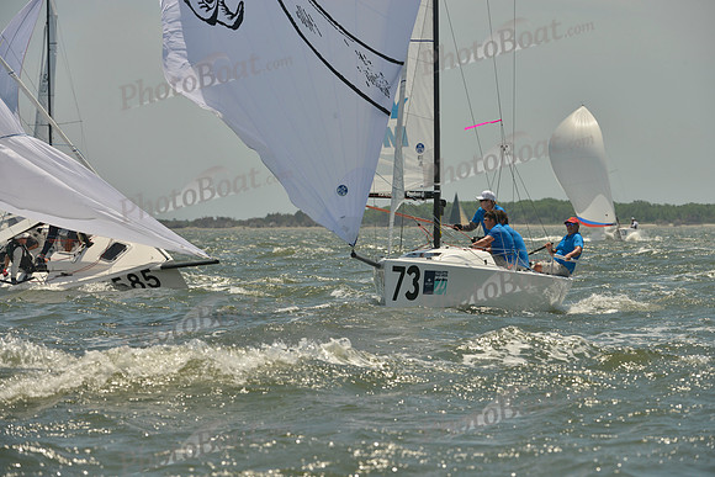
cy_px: 238
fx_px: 4768
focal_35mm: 240
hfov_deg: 8.6
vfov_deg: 5.7
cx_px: 358
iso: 280
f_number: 10
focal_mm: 240
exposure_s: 1/1250
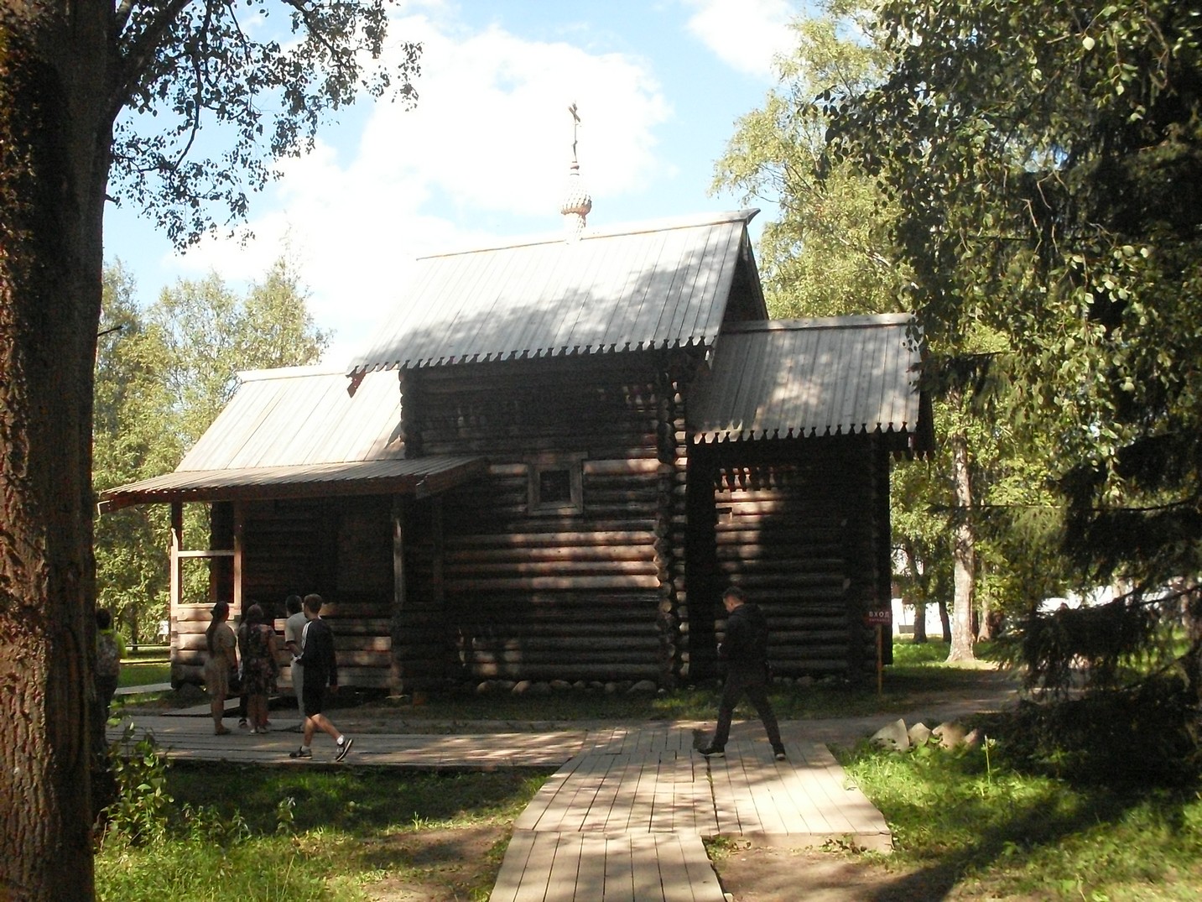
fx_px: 1320
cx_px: 601
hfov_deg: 49.0
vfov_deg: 37.7
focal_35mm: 38
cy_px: 451
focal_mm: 6.3
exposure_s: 1/350
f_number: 8.4
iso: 400
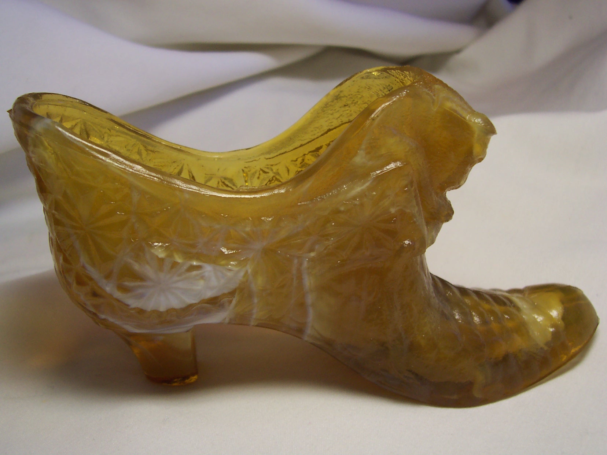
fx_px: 649
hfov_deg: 50.1
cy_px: 228
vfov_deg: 38.7
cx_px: 304
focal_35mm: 37
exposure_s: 1/90
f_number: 2.8
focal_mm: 5.6
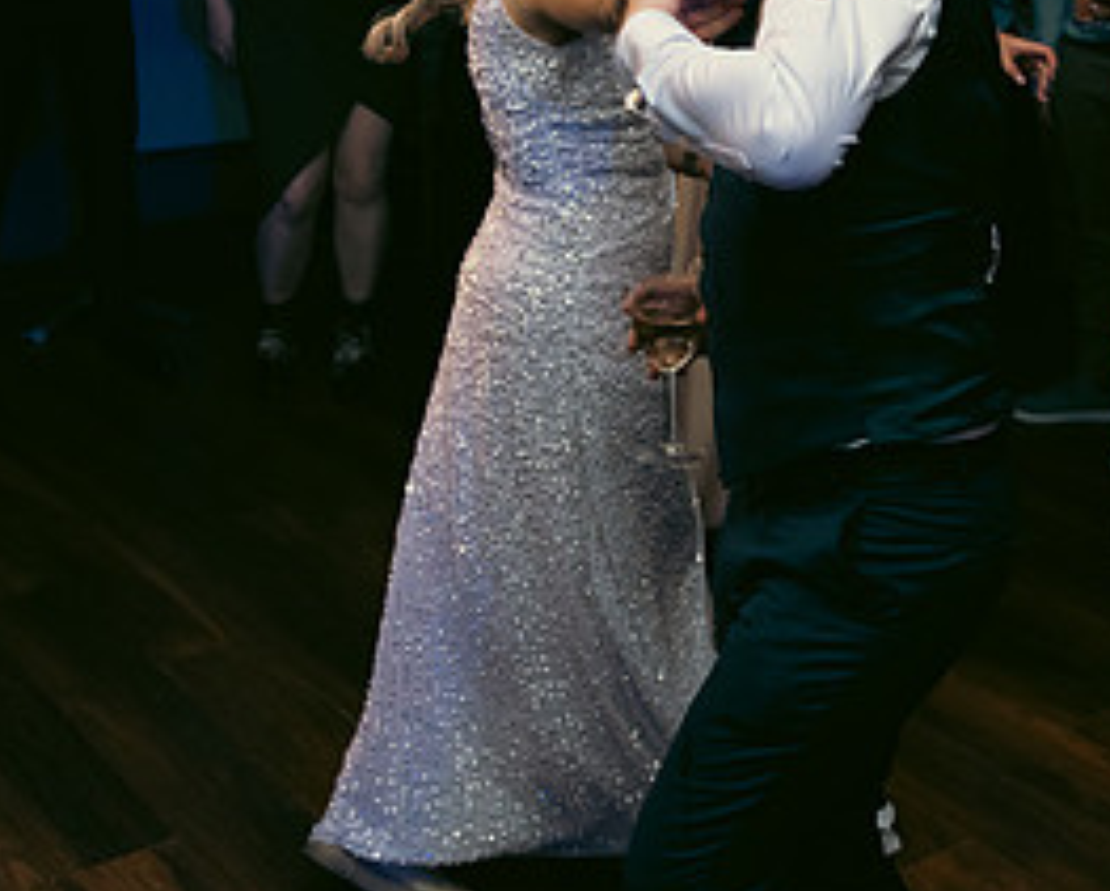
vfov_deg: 25.1
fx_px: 1973
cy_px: 209
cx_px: 637
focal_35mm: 60
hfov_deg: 31.4
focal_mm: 29
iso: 800
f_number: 3.5
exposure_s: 1/160
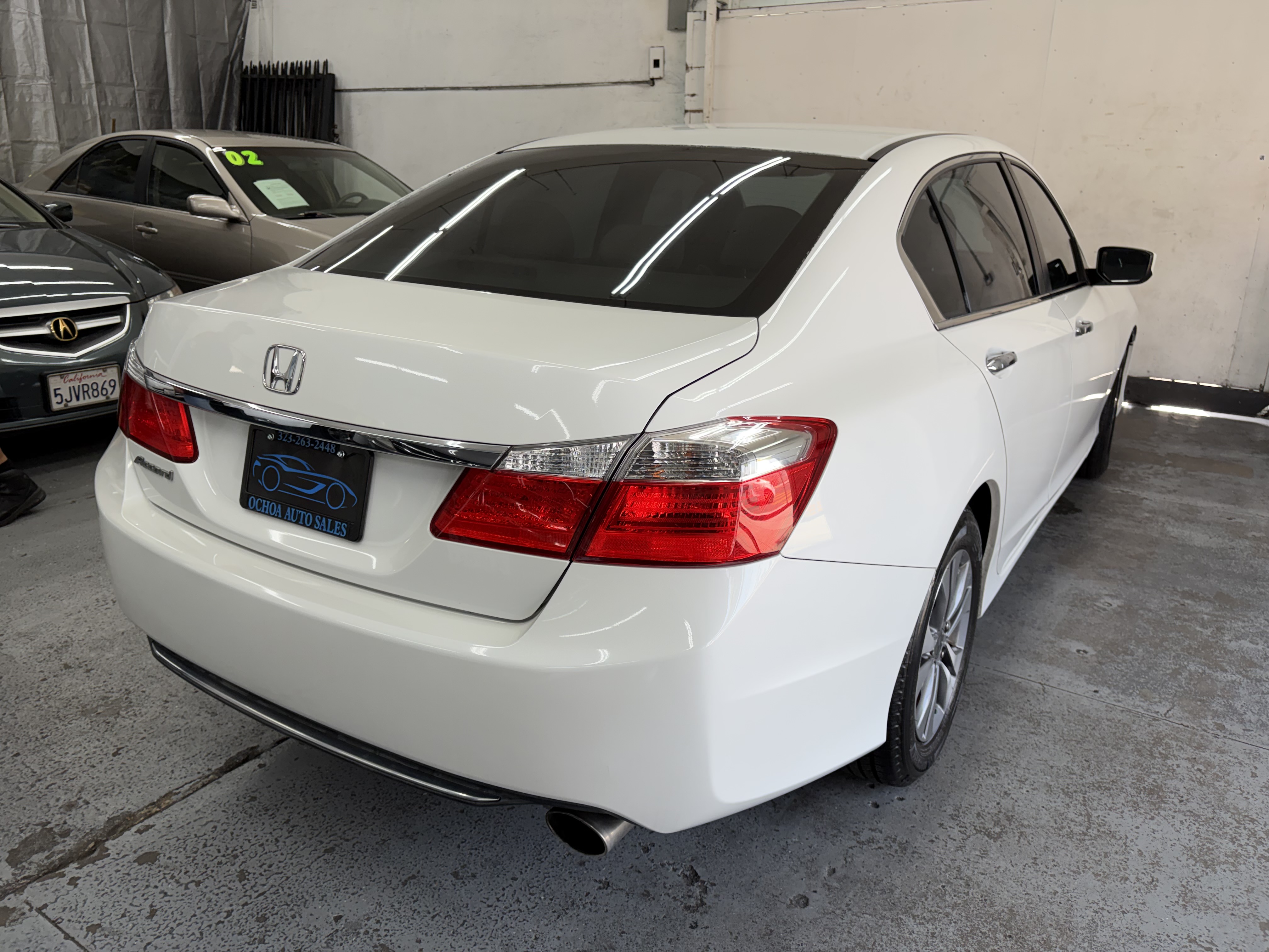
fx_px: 953
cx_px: 634
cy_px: 476
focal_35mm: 26
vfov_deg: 53.1
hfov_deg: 67.3
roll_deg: -0.9
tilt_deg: -13.1
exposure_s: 1/120
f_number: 1.6
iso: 32
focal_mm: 5.96
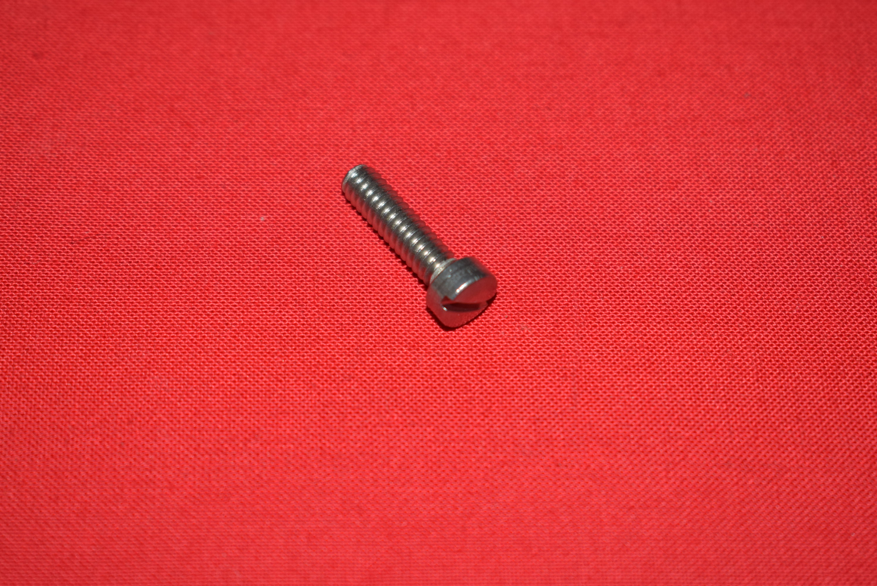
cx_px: 438
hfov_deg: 24.6
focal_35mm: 82
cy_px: 293
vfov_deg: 16.6
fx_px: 2011
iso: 400
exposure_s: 1/200
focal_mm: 55
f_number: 5.6
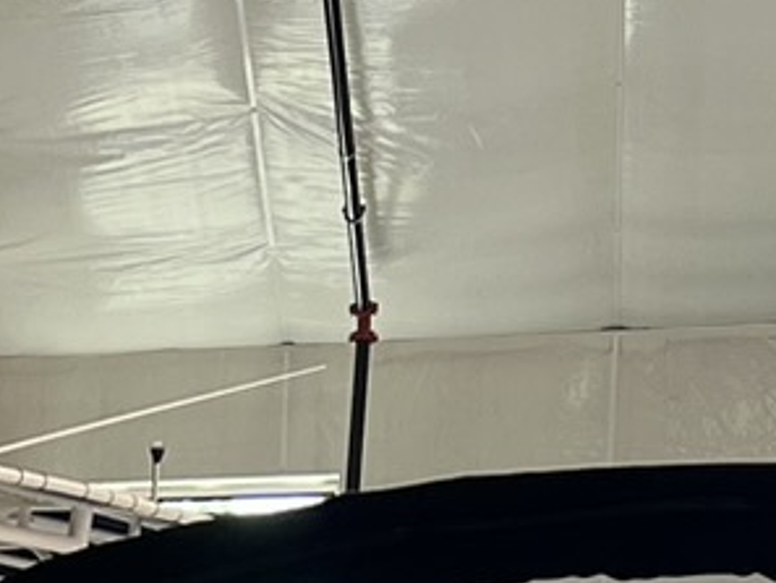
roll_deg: -0.1
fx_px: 4014
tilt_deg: -7.1
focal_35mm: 179
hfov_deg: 10.7
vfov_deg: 7.5
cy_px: 1655
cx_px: -361
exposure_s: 1/121
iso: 50
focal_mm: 5.7
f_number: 1.5
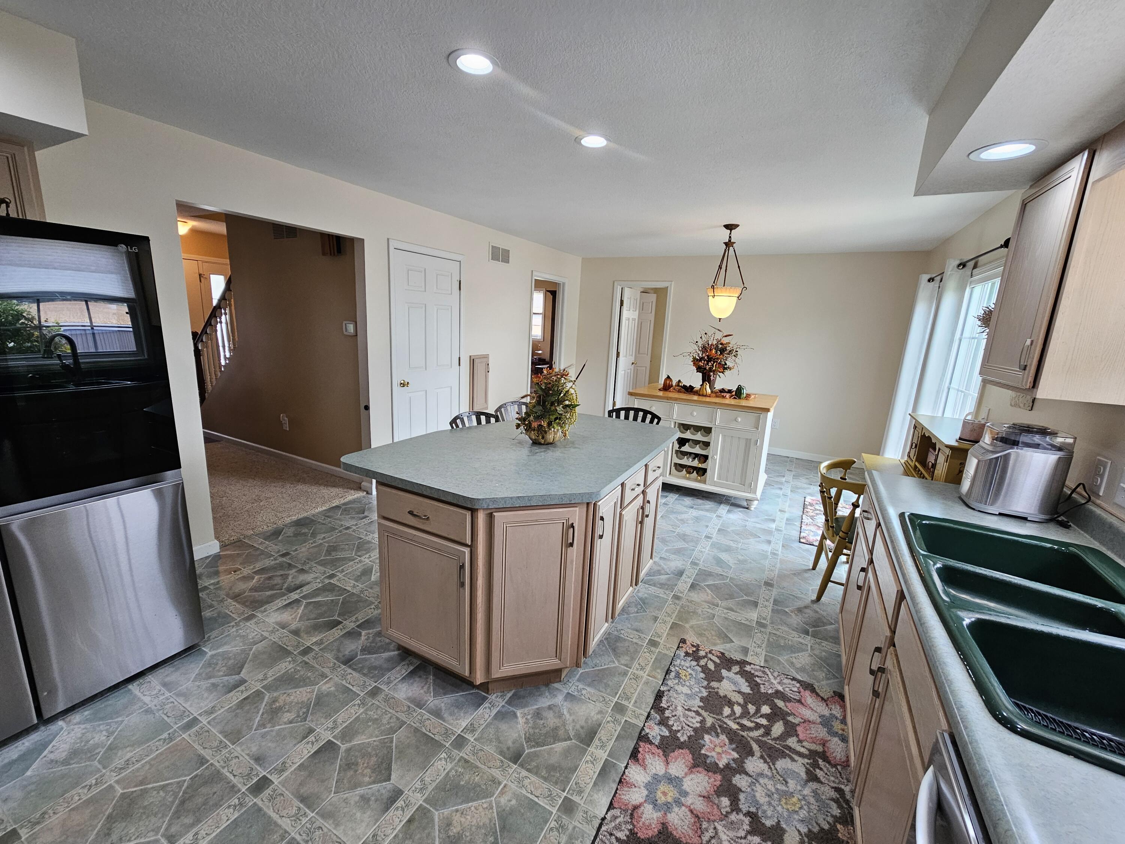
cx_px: 562
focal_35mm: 13
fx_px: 422
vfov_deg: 89.9
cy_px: 422
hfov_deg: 106.2
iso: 80
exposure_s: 1/60
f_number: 2.2
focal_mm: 2.2
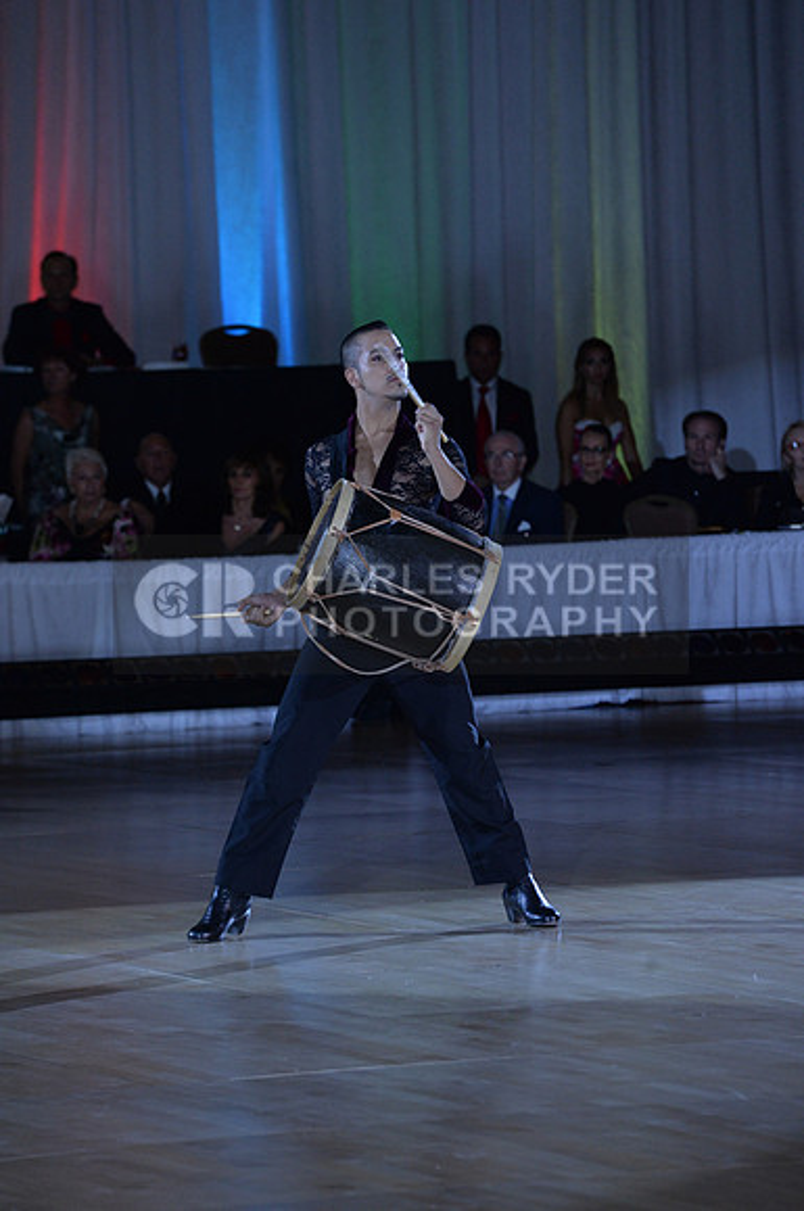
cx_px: 402
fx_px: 6720
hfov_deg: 6.8
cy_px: 606
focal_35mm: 200
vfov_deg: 10.3
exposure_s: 1/250
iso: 2000
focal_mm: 200
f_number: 5.6
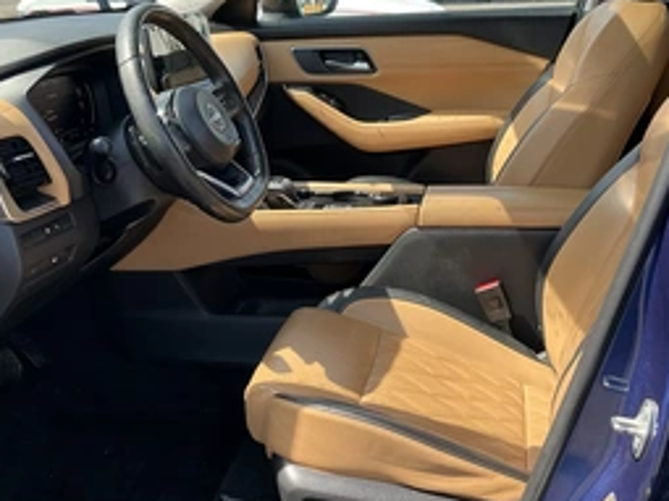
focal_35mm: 44
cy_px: 273
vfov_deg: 32.8
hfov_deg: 42.8
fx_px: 850
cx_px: 283
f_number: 1.8
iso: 25
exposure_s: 1/250
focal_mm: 3
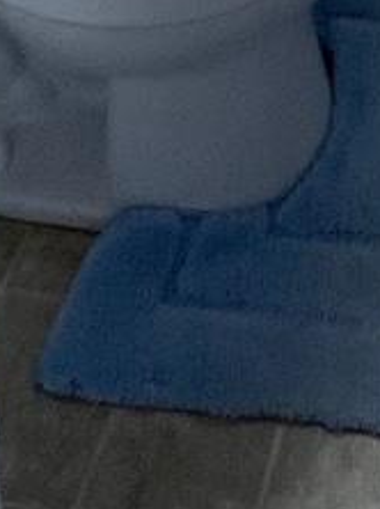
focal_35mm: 90
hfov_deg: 15.0
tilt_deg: -9.9
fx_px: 1320
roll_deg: -0.4
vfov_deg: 11.2
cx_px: 593
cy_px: -1050
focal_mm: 1.57
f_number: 1.8
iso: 40
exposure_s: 1/120
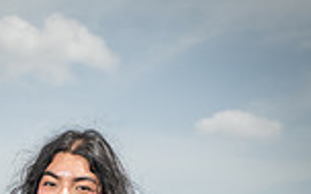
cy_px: 447
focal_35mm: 139
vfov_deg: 8.7
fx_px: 1178
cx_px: 68
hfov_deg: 15.0
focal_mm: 46
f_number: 7.1
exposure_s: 1/400
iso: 125
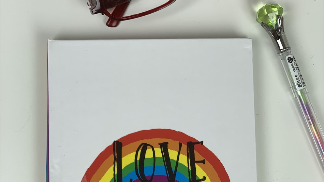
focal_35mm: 76
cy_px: 157
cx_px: 162
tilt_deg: -82.7
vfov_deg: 15.7
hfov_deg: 27.9
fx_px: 653
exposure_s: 1/100
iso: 16
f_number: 2.4
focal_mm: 6
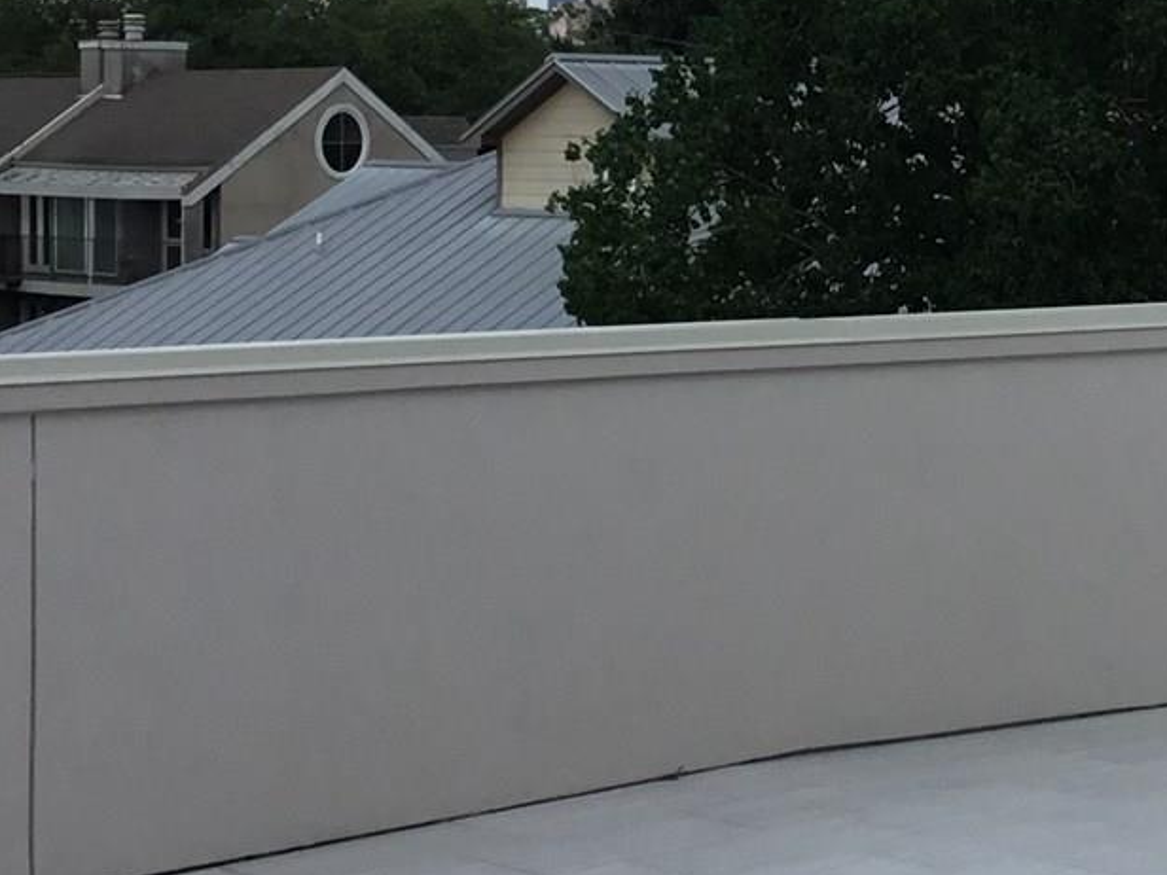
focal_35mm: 103
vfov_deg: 14.3
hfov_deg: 18.8
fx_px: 3472
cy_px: 155
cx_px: 1027
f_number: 2.4
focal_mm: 3.3
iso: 25
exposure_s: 1/1235
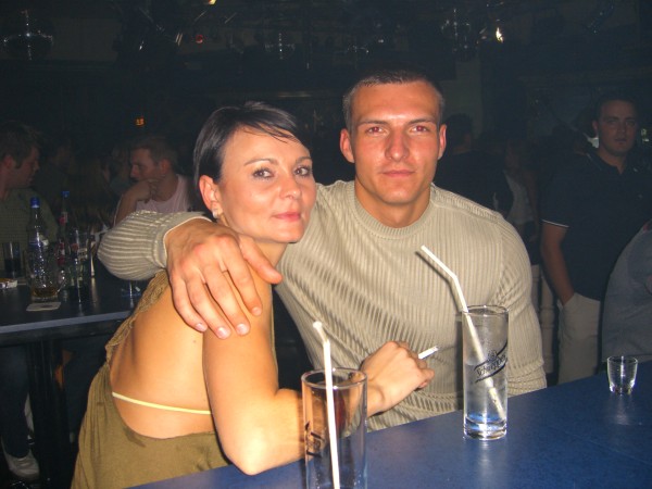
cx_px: 326
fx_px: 716
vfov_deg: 37.7
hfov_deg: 49.0
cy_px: 244
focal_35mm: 38
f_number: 2.8
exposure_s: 1/60
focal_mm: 7.9
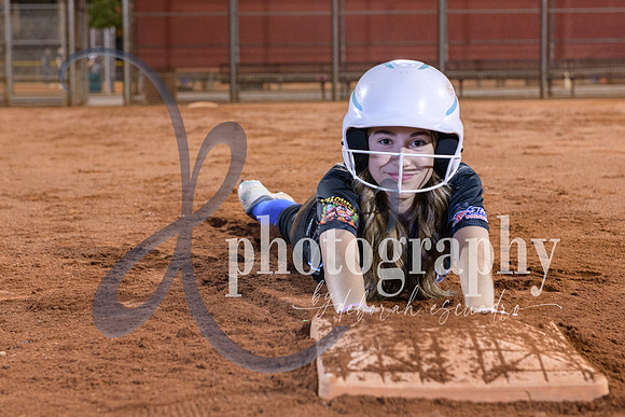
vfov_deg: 16.4
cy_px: 170
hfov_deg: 24.4
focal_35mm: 83
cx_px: 307
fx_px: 1445
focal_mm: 70
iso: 2000
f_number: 5
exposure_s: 1/80
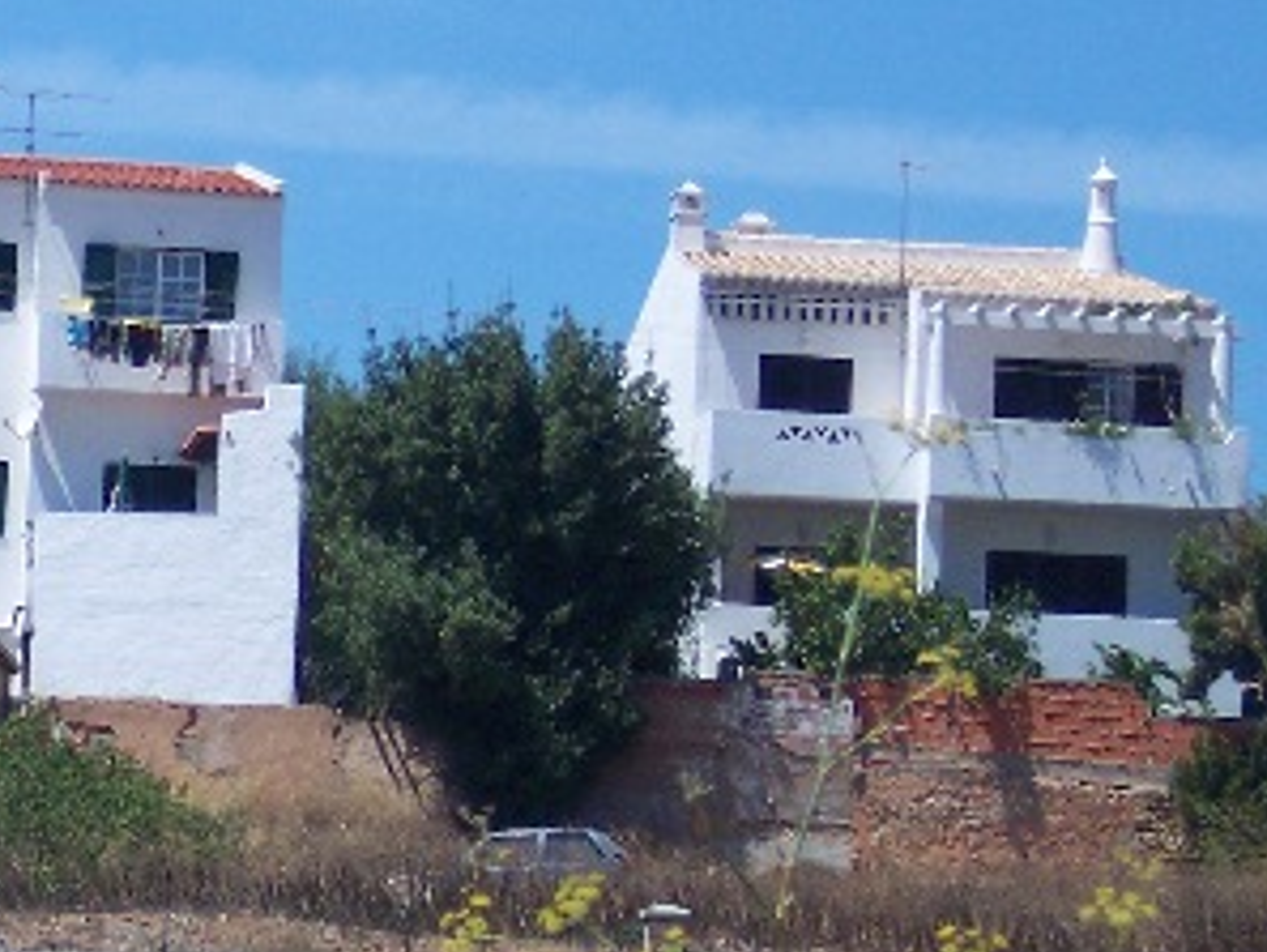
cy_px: 350
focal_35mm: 307
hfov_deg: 6.4
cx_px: -60
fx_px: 11241
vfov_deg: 4.8
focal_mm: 24
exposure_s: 1/700
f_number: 4.8
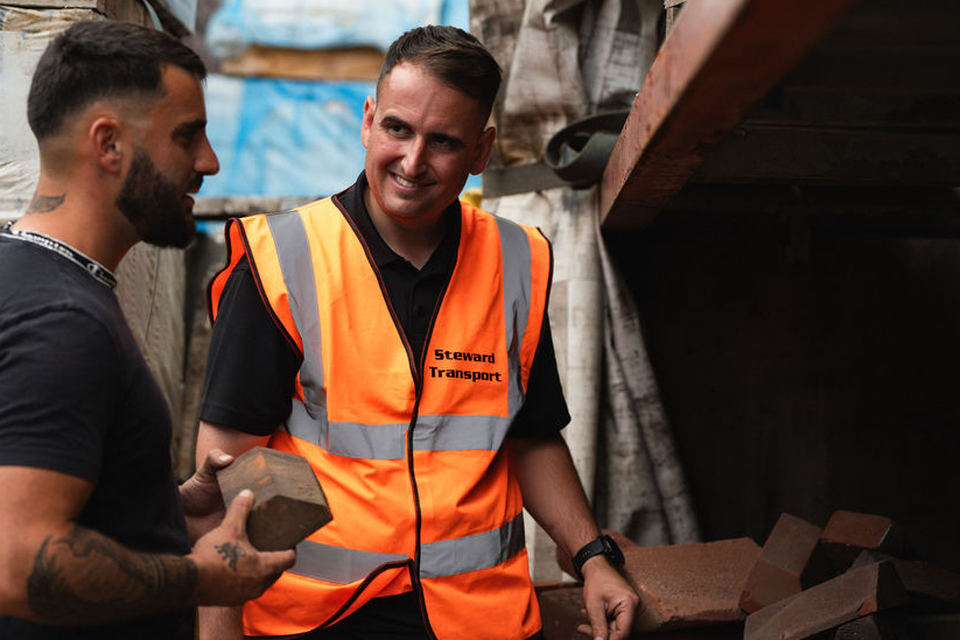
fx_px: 2880
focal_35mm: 108
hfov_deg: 18.9
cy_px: 325
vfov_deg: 12.7
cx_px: 400
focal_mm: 80
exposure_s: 1/1000
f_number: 2.8
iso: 200
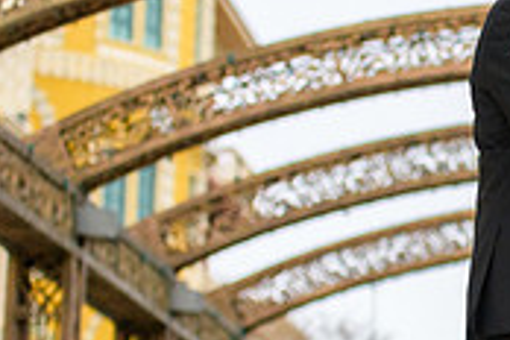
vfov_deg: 5.9
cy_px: 251
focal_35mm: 234
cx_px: 721
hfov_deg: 8.6
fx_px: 3315
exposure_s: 1/3200
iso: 400
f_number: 2.8
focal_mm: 70
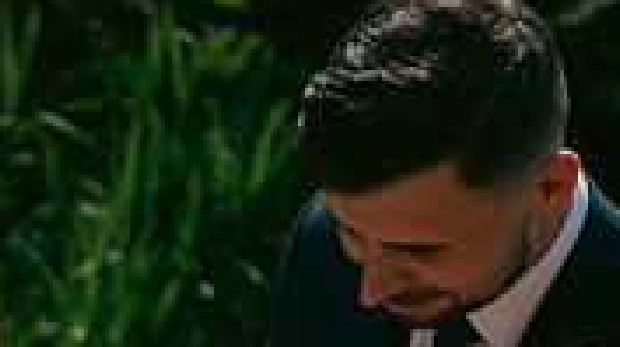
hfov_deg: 9.4
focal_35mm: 227
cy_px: 608
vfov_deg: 5.3
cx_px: -116
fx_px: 3727
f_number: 3.5
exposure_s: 1/1600
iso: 80
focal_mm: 66
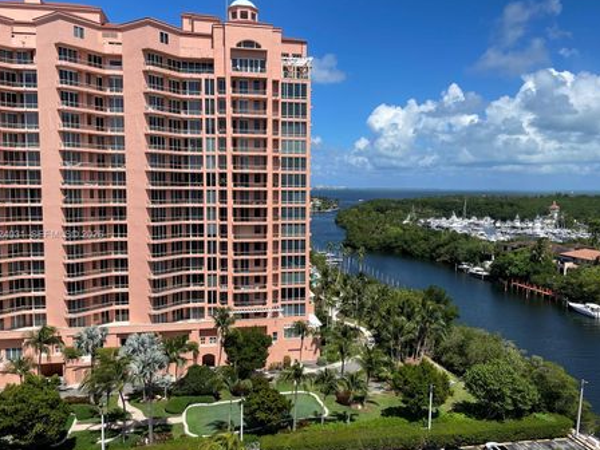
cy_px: 235
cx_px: 308
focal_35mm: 29
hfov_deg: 61.7
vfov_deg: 48.2
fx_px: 503
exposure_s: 1/4000
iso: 32
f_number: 1.6
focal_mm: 4.2
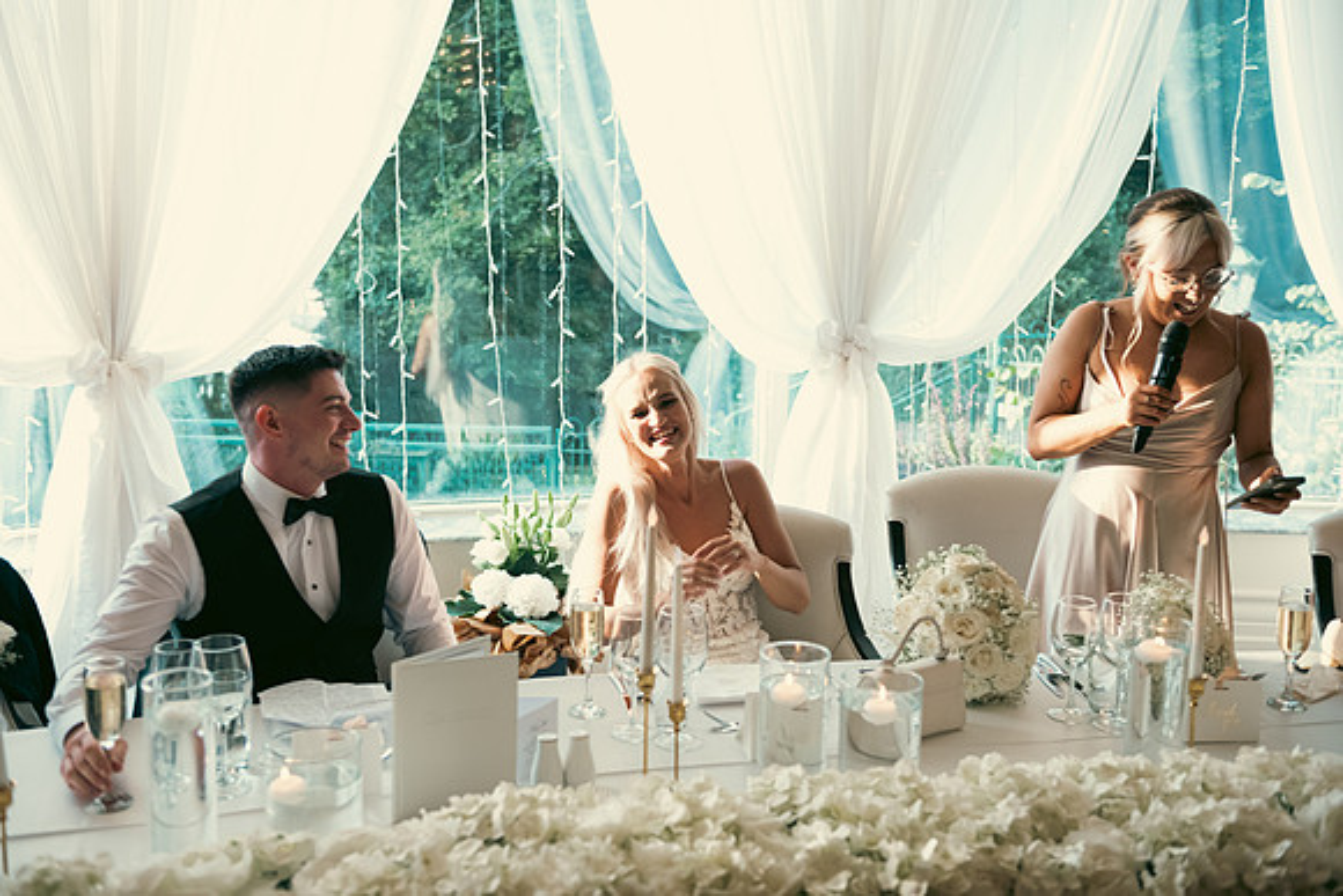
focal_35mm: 38
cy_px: 448
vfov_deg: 35.1
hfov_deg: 50.7
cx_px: 672
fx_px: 1418
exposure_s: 1/160
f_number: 3.5
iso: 400
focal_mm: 38
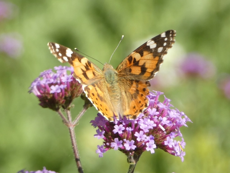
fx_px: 3116
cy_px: 86
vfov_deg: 3.2
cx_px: 115
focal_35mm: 469
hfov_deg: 4.2
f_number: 5.6
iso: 80
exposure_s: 1/100
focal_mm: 84
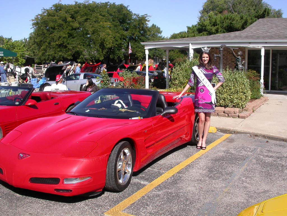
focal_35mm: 38
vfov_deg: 37.7
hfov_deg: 49.0
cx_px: 144
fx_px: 315
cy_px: 108
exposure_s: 1/342
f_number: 6.7
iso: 100
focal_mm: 7.85
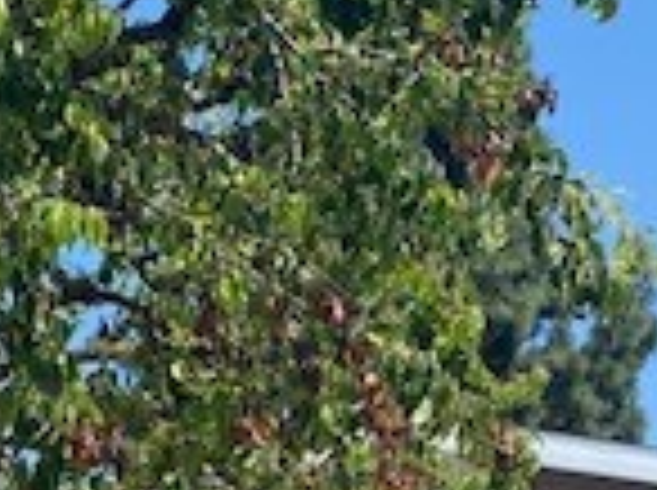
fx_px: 2160
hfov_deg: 17.2
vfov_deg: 11.7
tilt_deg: +0.3
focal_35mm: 114
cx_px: 198
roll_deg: +0.8
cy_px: 962
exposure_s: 1/2755
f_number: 1.8
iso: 32
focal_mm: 4.25
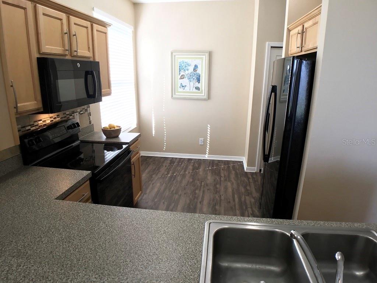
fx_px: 338
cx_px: 188
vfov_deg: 45.4
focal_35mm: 31
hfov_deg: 58.4
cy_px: 142
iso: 32
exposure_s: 1/40
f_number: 2.4
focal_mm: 3.3
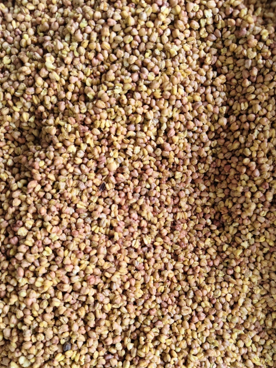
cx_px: 139
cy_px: 220
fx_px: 298
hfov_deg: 49.7
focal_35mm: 28
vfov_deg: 62.9
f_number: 1.88
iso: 381
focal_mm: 5.56
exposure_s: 1/100
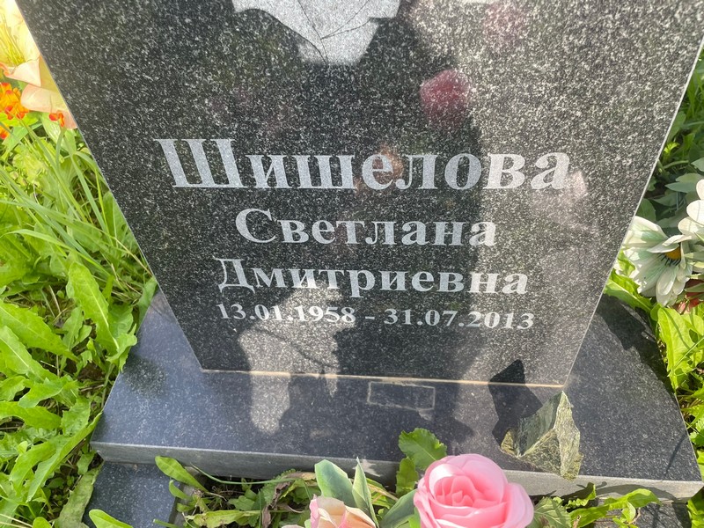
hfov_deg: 67.3
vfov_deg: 53.1
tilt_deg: -50.4
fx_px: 529
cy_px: 264
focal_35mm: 26
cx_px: 352
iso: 32
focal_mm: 4.2
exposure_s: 1/550
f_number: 1.6
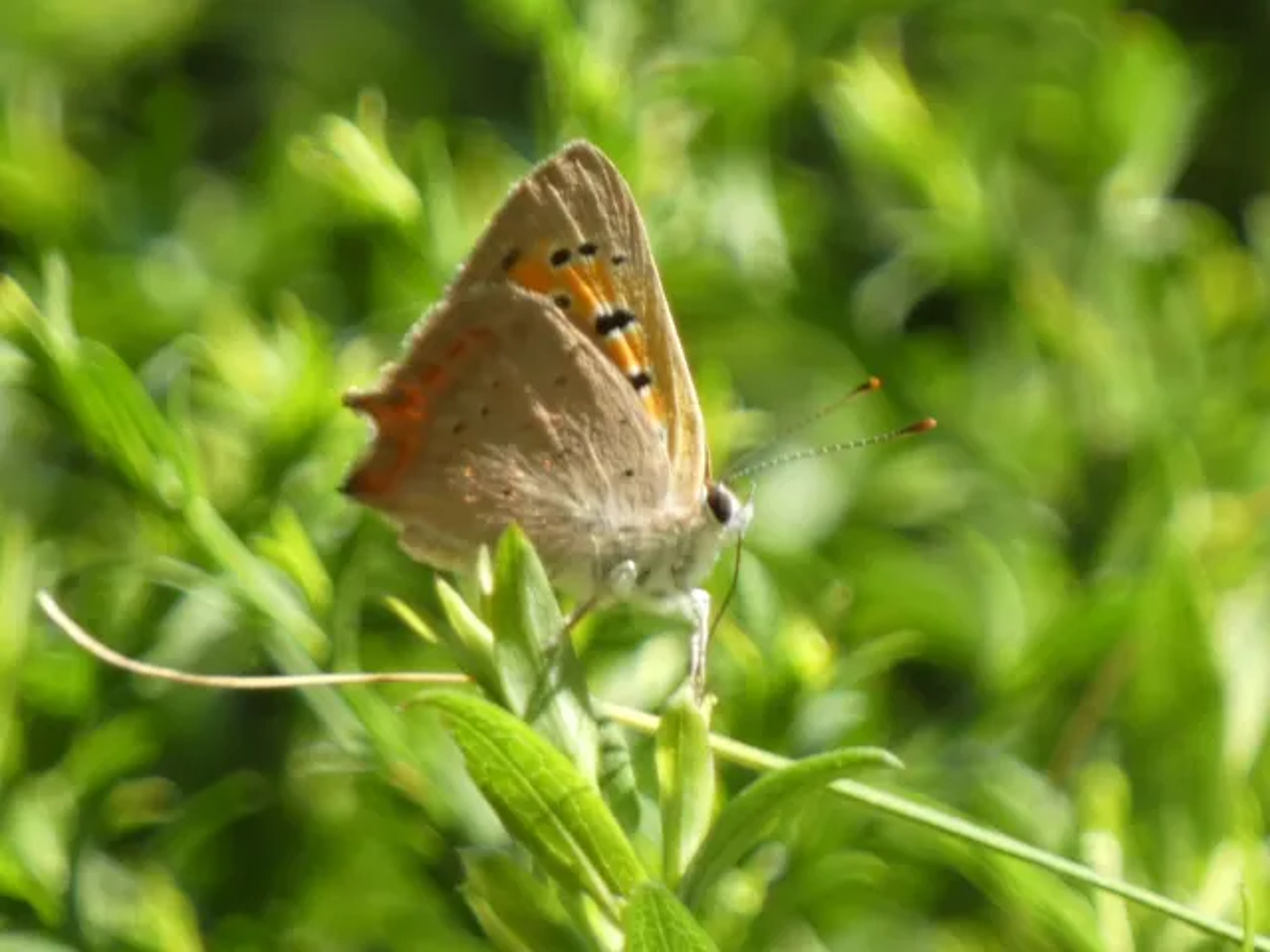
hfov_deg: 2.7
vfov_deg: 2.0
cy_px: 476
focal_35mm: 737
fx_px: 27039
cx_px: 635
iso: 160
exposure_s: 1/100
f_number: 5.6
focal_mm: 132.1
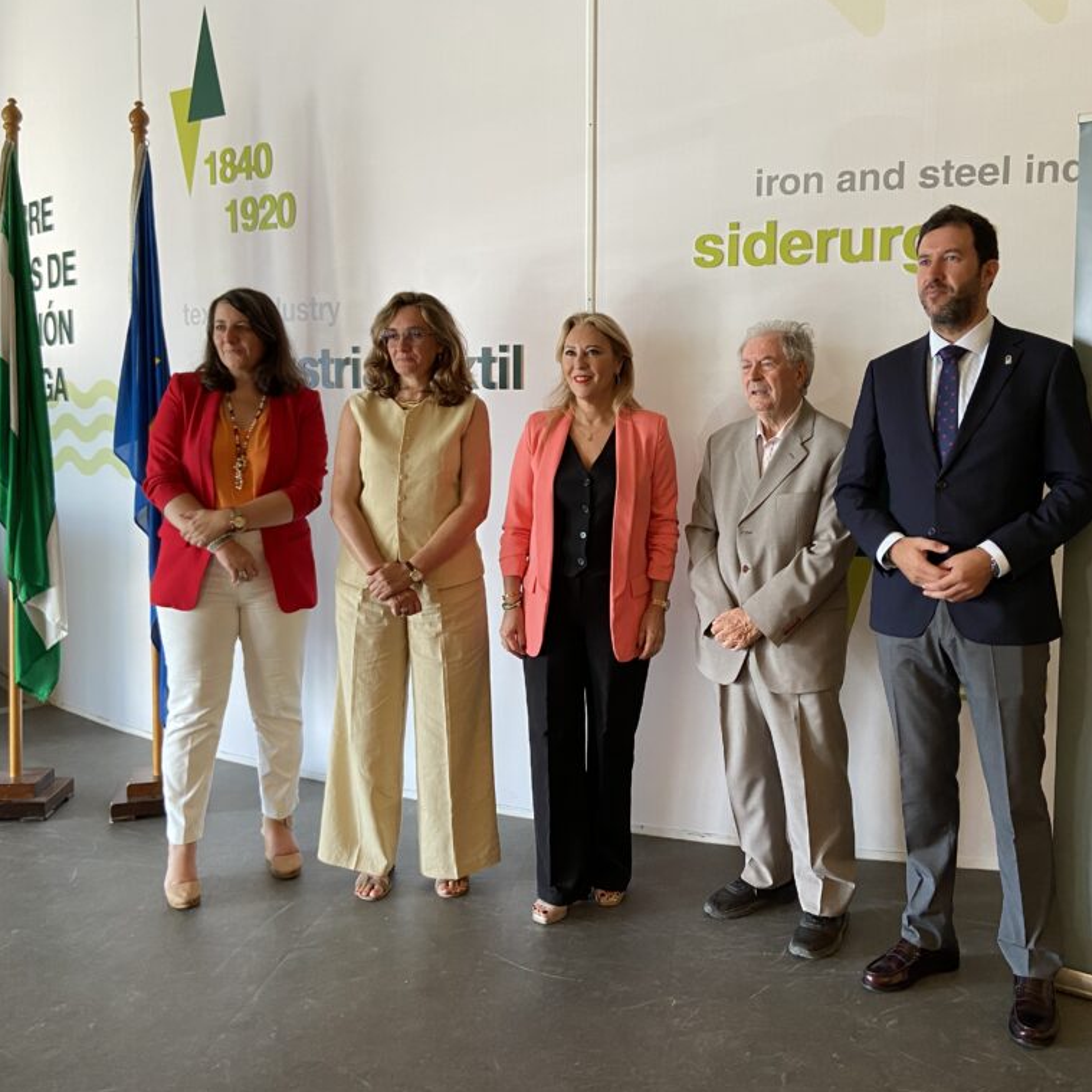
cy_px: 545
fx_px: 1106
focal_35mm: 31
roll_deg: -0.7
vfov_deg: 52.5
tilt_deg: -5.1
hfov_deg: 52.3
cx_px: 633
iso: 125
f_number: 1.8
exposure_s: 1/90
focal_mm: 4.25
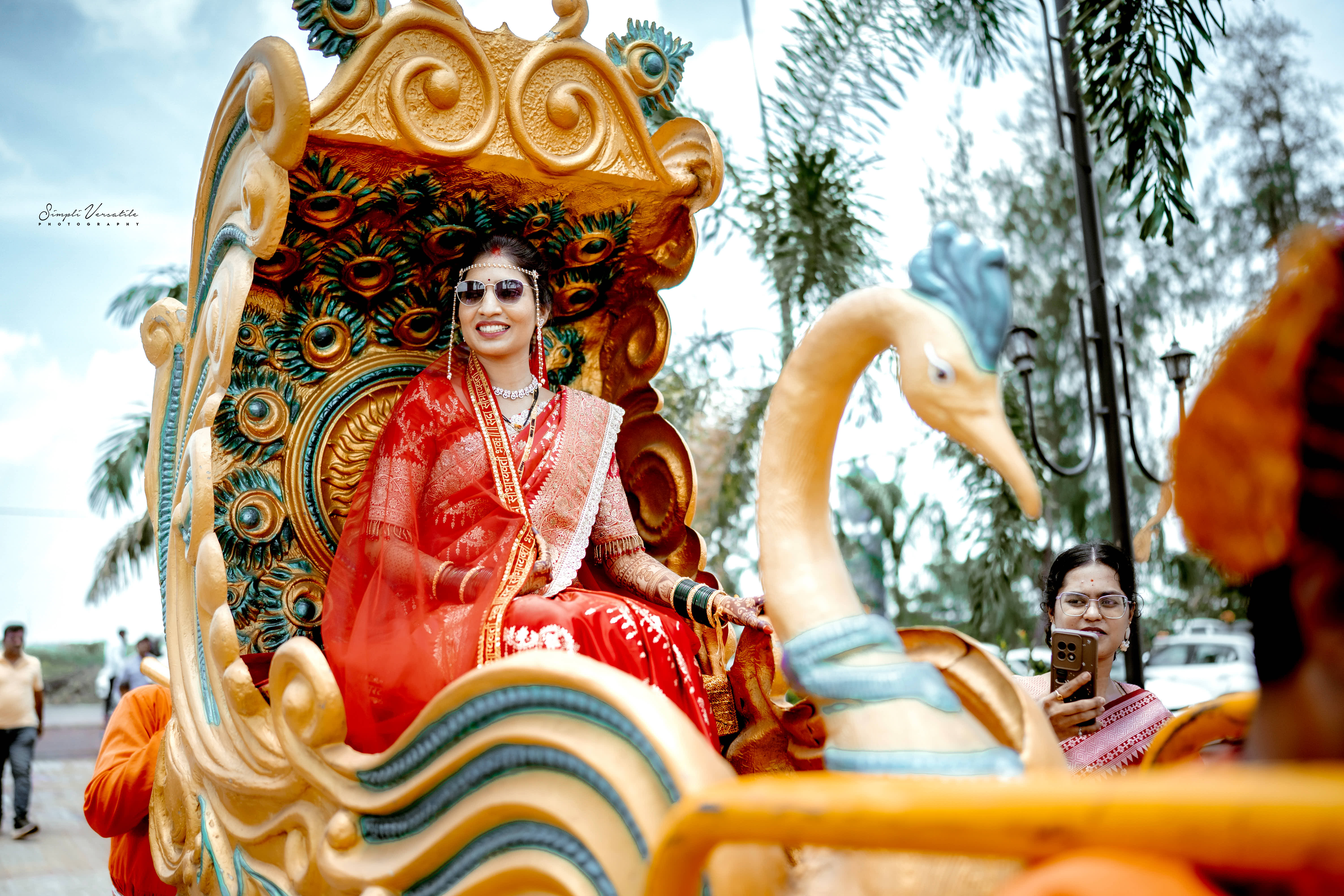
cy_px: 448
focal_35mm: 35
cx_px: 672
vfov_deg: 37.9
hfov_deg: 54.4
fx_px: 1307
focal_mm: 35
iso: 250
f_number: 1.4
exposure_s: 1/4000
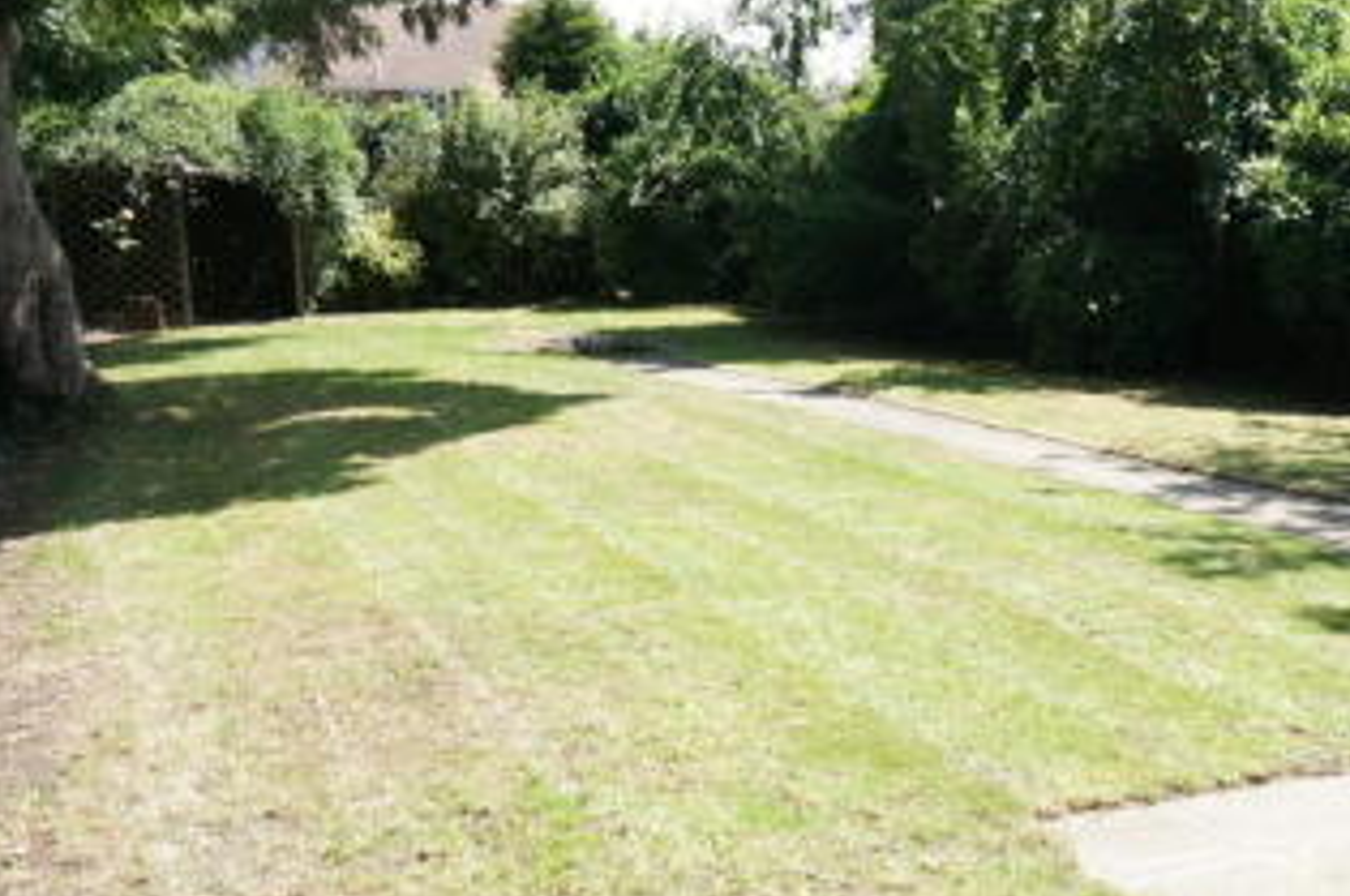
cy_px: 540
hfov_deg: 39.2
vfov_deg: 26.8
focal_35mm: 50
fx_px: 1872
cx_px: 909
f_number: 7.1
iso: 100
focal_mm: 16
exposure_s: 1/100
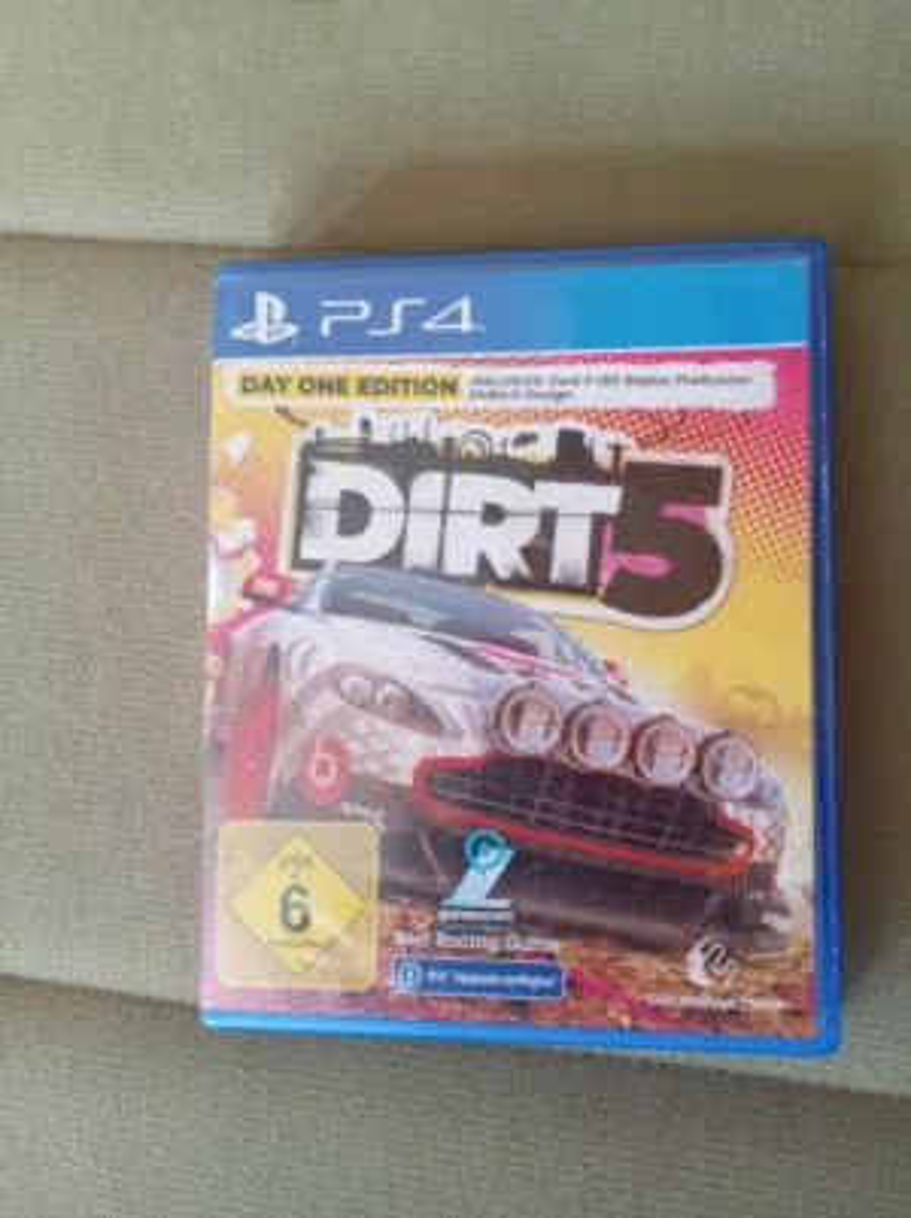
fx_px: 949
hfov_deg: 51.3
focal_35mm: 27
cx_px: 456
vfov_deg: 65.4
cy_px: 609
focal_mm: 4.05
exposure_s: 1/20
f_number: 1.8
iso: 1388
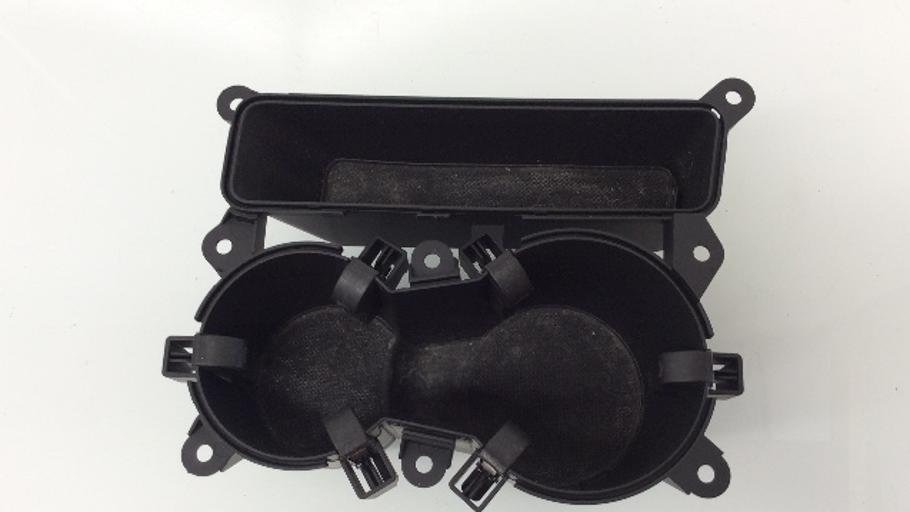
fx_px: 844
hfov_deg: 56.6
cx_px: 456
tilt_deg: -78.0
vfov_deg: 33.7
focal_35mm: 35
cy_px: 289
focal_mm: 3.3
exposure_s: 1/30
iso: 32
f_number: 2.4
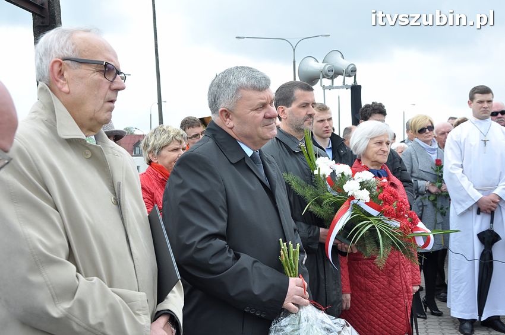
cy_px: 168
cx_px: 252
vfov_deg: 26.4
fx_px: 715
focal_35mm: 51
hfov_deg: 38.9
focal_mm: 34
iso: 320
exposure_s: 1/250
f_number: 8
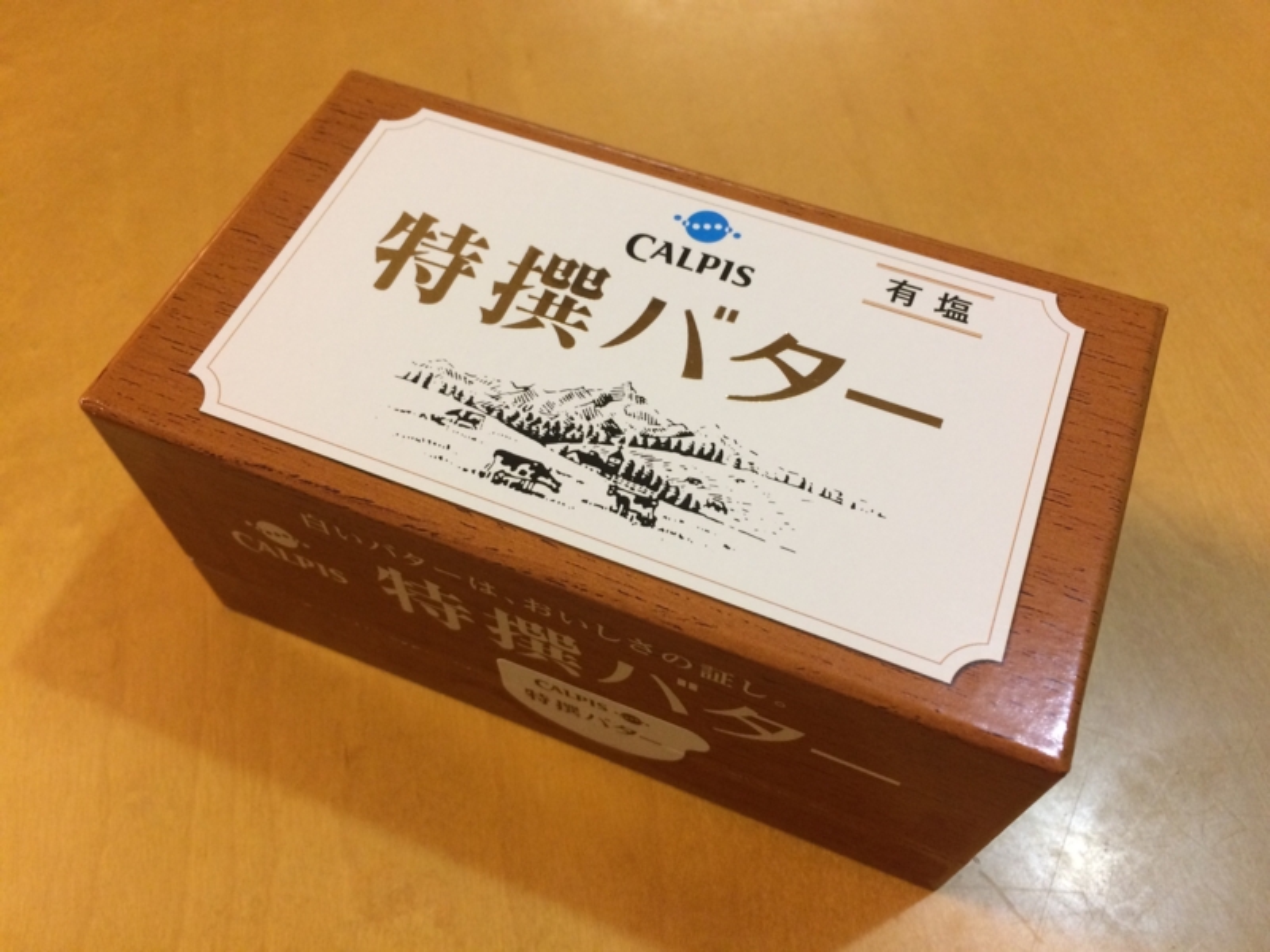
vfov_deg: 48.2
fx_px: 1064
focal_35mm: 29
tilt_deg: -59.2
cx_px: 635
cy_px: 476
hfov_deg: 61.7
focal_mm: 4.15
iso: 200
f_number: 2.2
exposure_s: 1/33
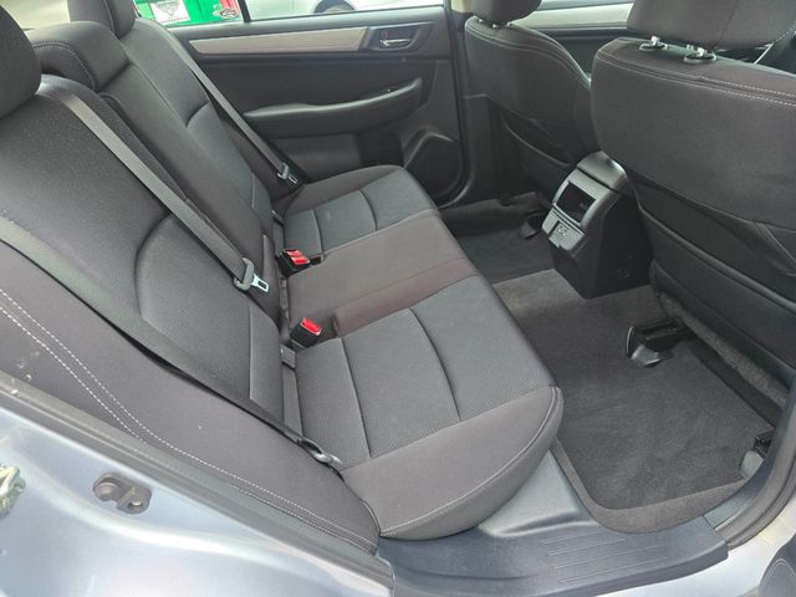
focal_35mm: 23
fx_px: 529
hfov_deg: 73.9
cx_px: 398
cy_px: 298
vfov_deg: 58.9
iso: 320
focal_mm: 6.3
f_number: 1.7
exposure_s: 1/120
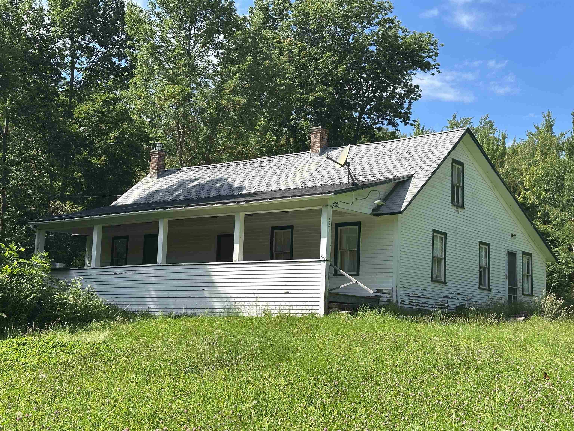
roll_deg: -1.4
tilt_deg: +9.3
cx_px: 287
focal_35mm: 48
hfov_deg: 39.7
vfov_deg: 30.3
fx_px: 796
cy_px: 216
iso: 64
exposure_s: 1/2304
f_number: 1.78
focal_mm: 6.86
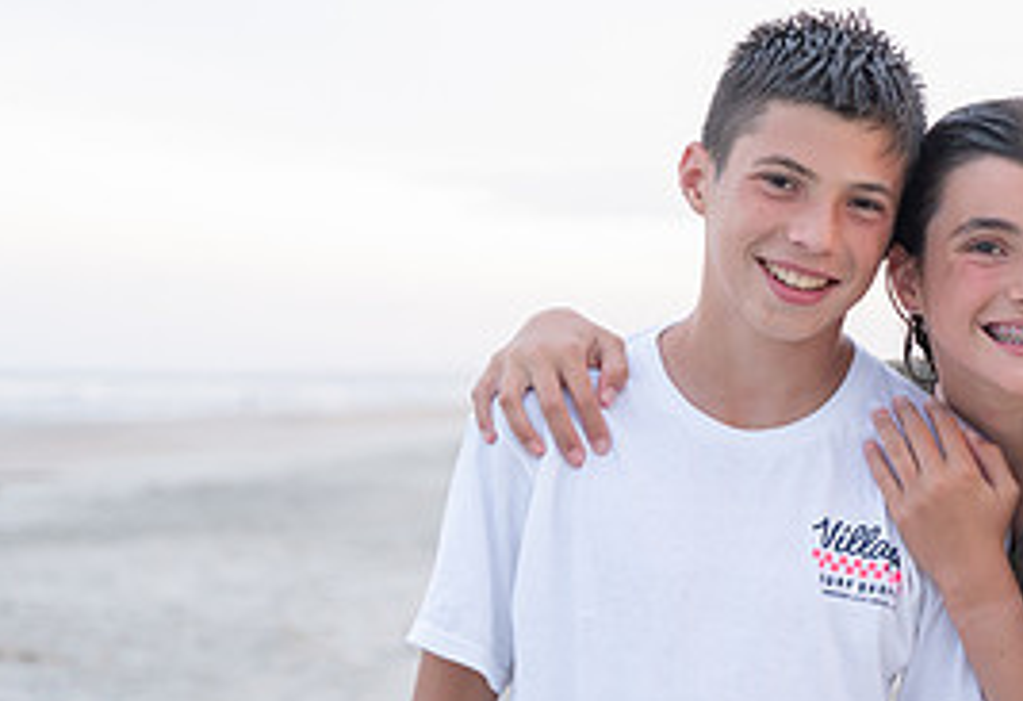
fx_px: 3067
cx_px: 821
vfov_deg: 13.0
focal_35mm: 107
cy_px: 546
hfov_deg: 18.8
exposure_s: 1/40
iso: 2000
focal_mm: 47
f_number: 2.8
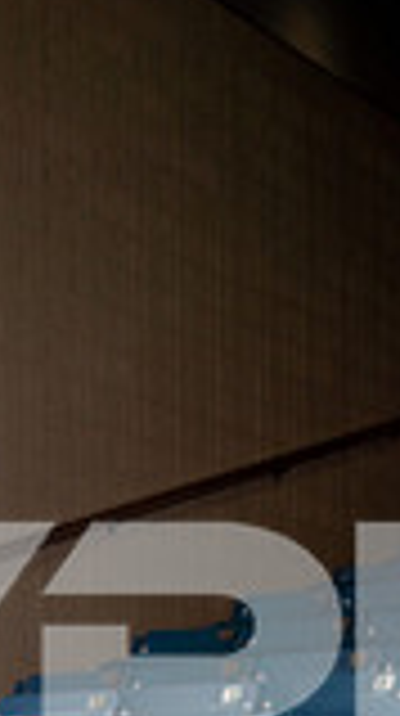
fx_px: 1968
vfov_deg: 18.8
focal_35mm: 104
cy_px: 982
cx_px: 0
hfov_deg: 11.5
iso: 320
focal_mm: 35
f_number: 6.3
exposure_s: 1/250
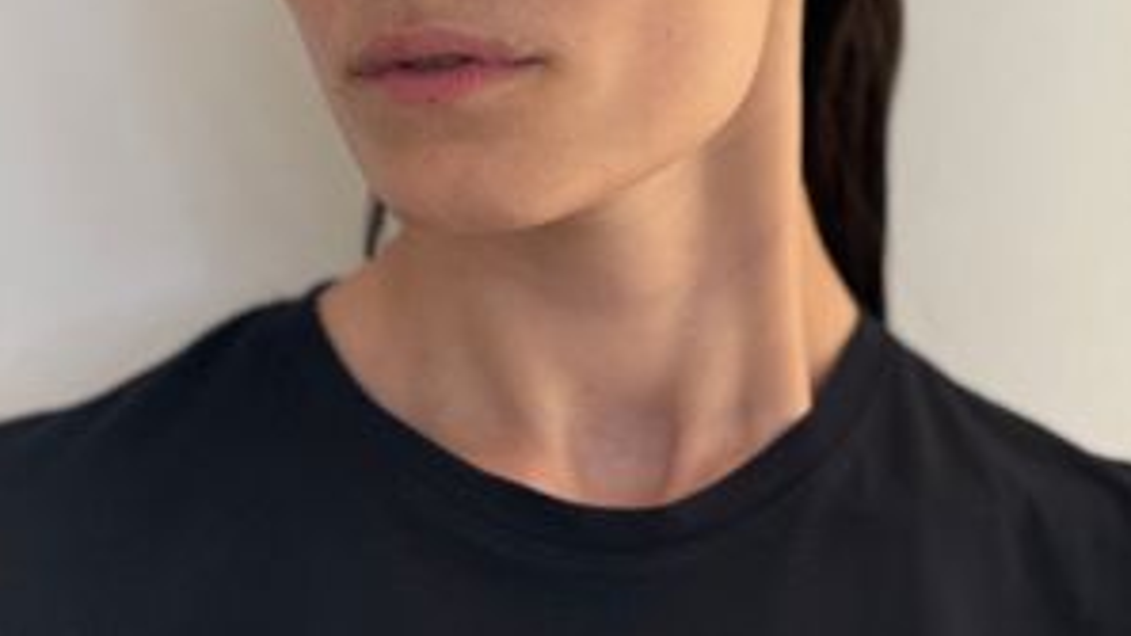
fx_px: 5278
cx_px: 567
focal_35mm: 176
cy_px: 11
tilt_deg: -3.9
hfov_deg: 12.2
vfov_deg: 6.9
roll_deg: -0.1
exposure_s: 1/99
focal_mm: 15.66
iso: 250
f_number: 2.8
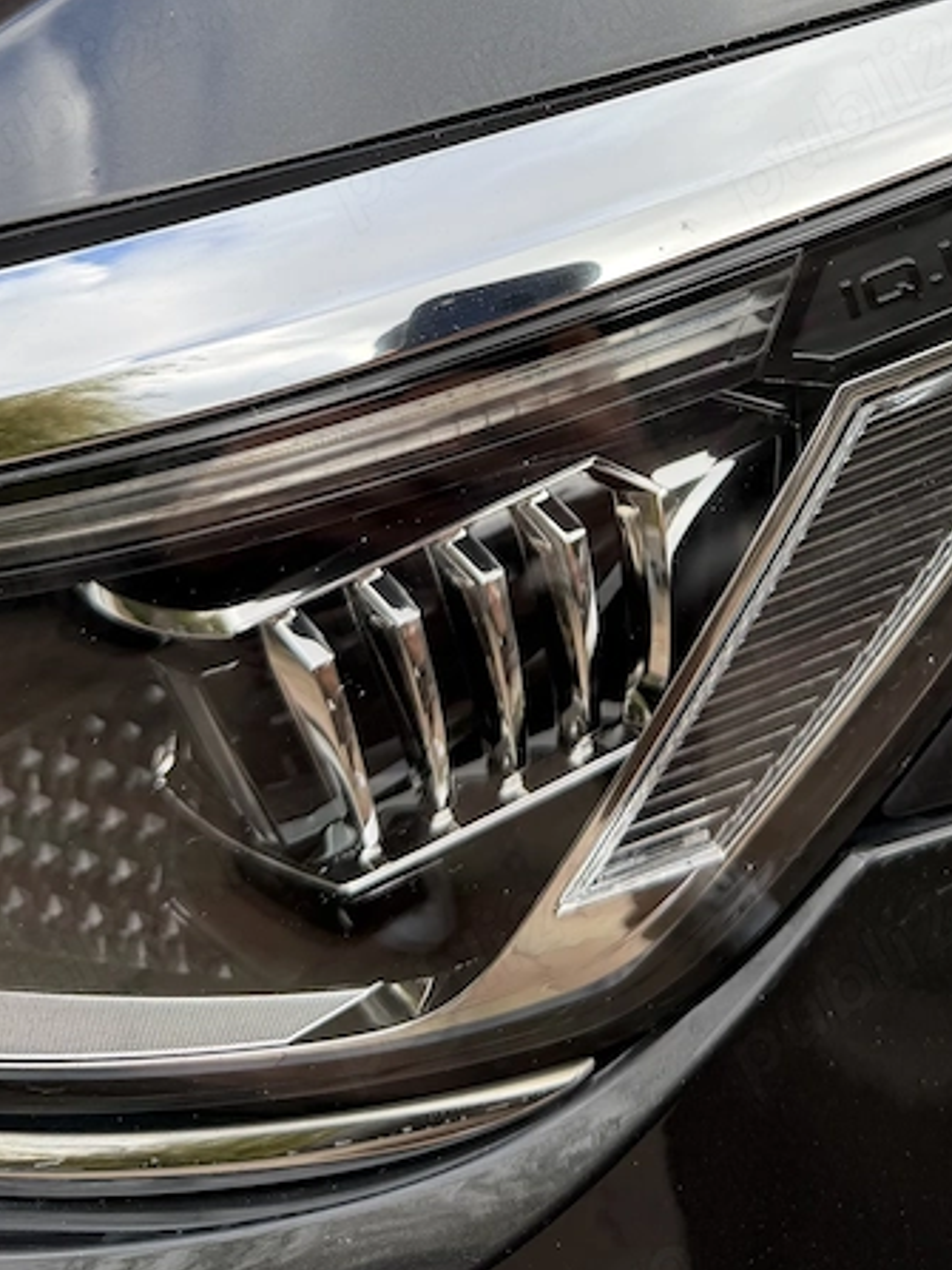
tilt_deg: -20.5
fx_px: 1578
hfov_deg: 33.0
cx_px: 710
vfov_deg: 41.0
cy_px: 168
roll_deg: +11.5
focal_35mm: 43
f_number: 1.78
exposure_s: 1/1271
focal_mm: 6.76
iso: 100
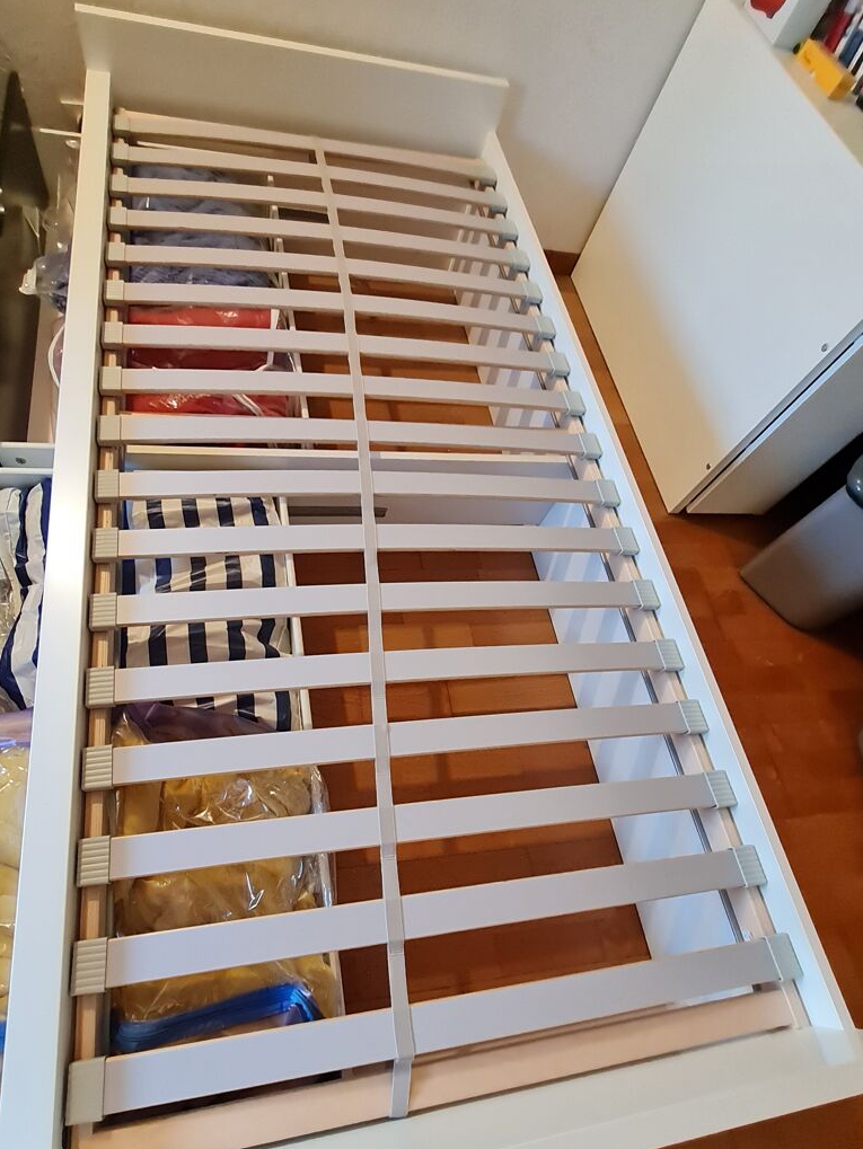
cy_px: 667
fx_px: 565
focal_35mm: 17
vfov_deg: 90.3
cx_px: 362
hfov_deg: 74.2
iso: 400
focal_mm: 1.74
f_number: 2.2
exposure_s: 1/50
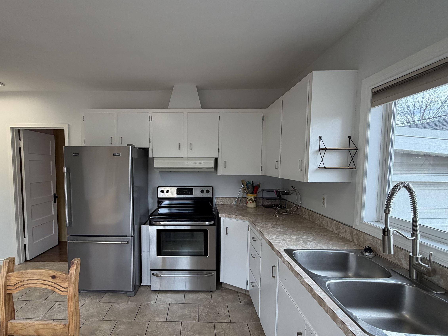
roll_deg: -0.7
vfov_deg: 68.5
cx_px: 193
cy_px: 184
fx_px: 246
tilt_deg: -3.9
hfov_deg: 84.2
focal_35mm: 19
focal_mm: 2.22
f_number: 2.2
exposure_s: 1/120
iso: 80
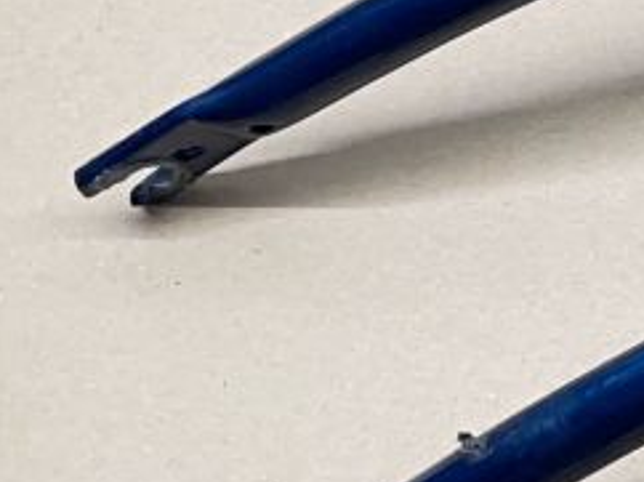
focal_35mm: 129
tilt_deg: -60.7
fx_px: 2398
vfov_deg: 11.1
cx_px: 1480
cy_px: -218
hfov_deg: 12.5
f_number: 1.6
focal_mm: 4.2
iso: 80
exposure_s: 1/100
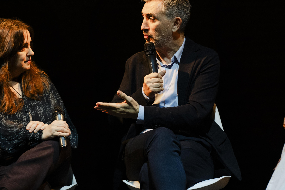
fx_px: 1552
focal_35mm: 196
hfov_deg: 10.5
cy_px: 64
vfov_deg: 7.0
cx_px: 165
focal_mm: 135
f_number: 3.2
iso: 3200
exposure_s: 1/200
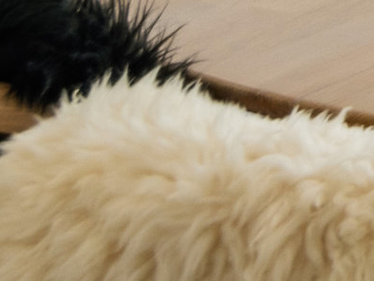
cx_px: 1276
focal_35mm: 161
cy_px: -608
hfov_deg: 8.9
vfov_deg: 7.8
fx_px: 1741
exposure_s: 1/30
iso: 640
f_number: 11
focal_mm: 22
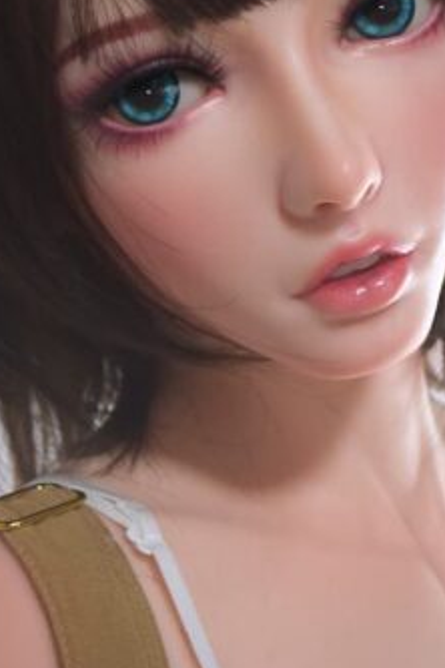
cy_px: 257
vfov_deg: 15.0
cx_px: 217
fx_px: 2540
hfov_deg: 10.0
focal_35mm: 137
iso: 400
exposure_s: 1/100
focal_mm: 38
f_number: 5
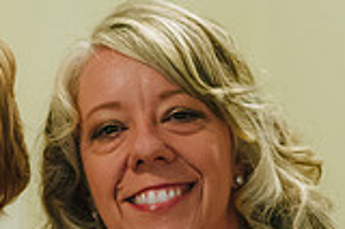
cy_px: 295
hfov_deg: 6.7
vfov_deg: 4.4
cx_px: 2
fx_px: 2955
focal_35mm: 309
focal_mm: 85
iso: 1600
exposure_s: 1/80
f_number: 2.8
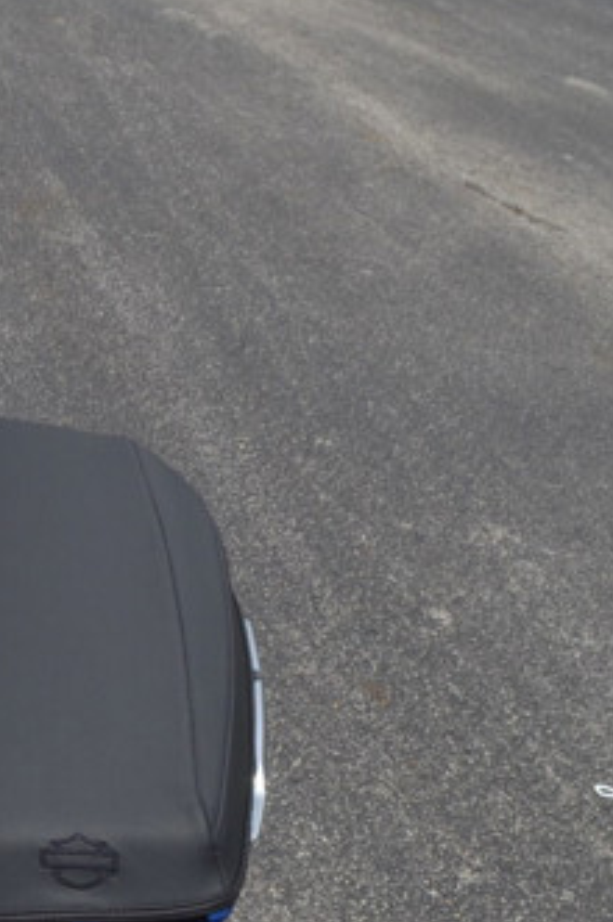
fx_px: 2508
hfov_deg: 13.0
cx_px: -362
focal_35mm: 98
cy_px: 565
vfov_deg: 20.8
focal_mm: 18
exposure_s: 1/320
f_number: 9
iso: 100
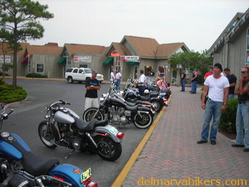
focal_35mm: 38
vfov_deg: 37.7
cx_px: 124
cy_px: 94
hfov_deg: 49.0
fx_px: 273
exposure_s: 1/30
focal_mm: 6.3
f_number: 3.2
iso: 52
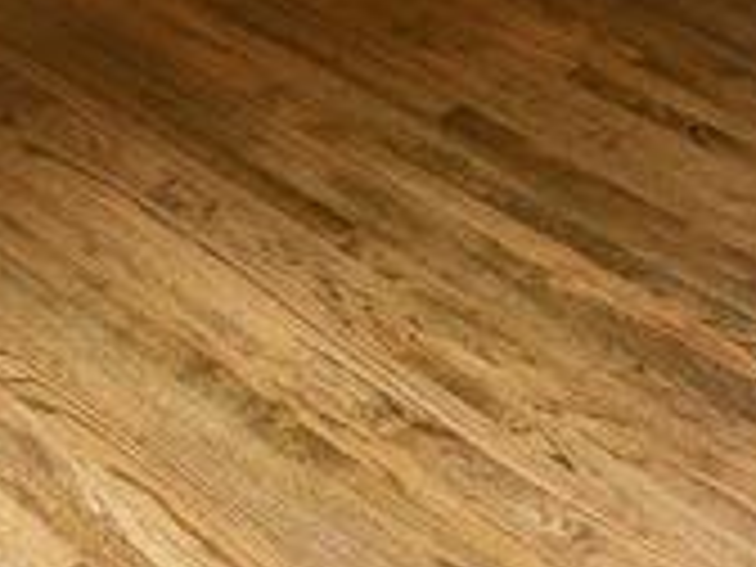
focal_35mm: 99
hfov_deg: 19.4
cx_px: 32
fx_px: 2156
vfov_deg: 13.2
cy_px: -524
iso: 1000
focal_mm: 16.8
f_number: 4
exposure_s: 1/160
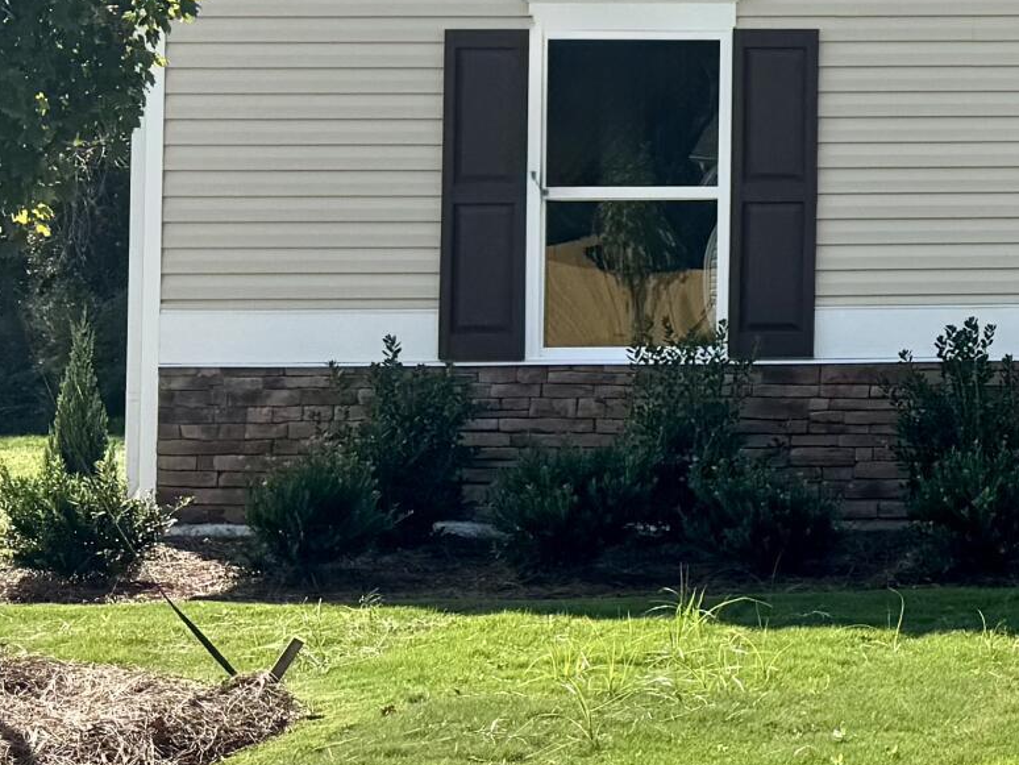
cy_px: 158
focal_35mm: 93
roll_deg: +0.3
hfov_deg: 17.9
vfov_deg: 15.8
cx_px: 1693
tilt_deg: +2.5
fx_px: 2739
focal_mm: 6.76
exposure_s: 1/5348
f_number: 1.78
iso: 80
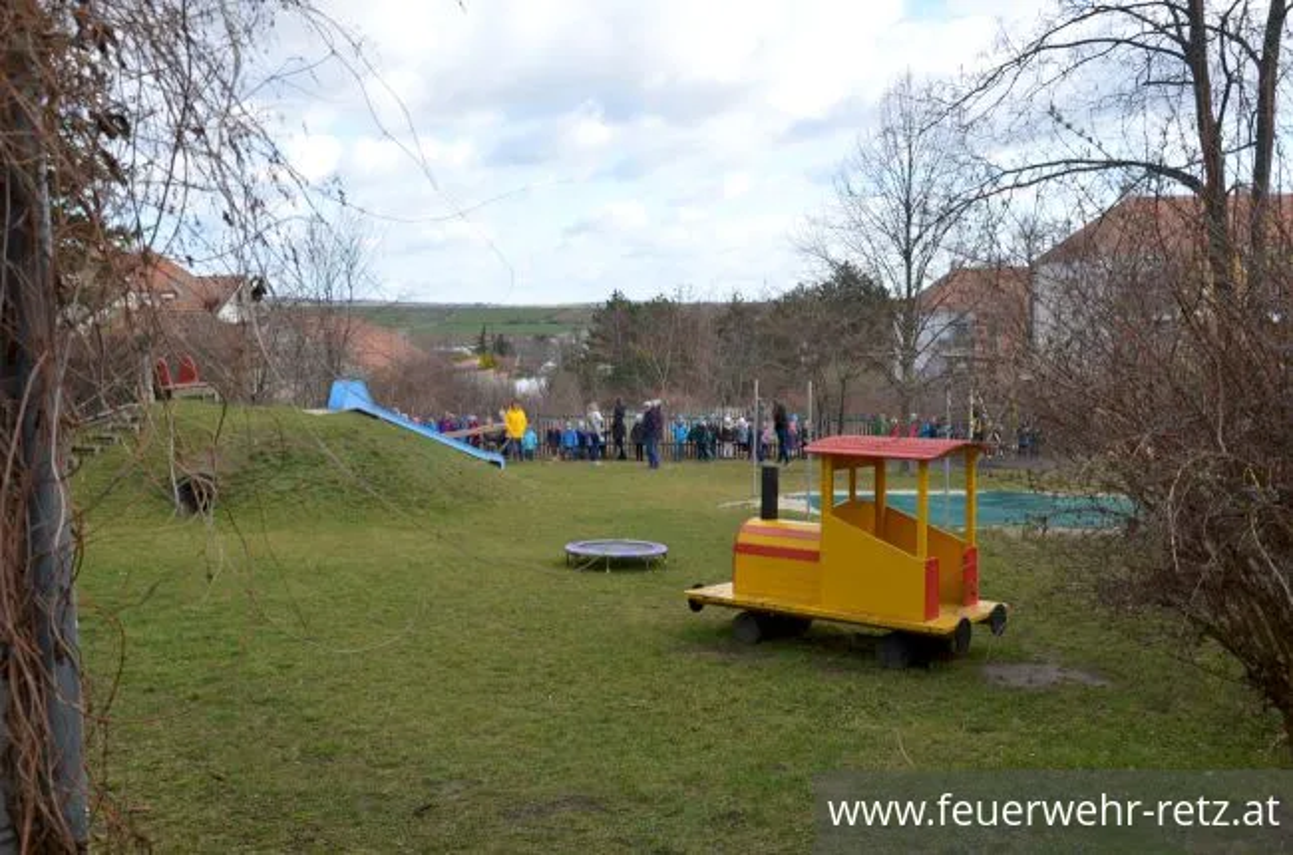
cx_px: 646
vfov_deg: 36.7
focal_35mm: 36
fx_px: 1290
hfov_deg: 53.2
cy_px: 428
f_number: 8
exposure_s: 1/250
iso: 200
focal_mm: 24
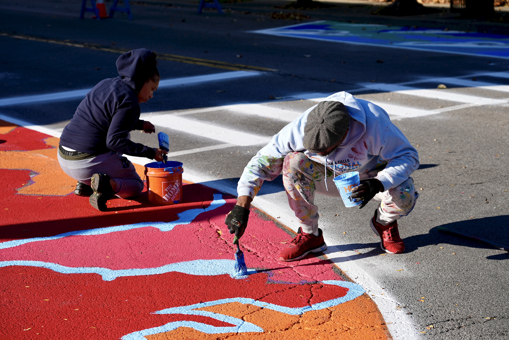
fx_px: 1103
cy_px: 170
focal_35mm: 78
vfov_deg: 17.5
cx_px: 254
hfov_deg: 26.0
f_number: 4.5
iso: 80
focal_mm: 78
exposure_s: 1/500
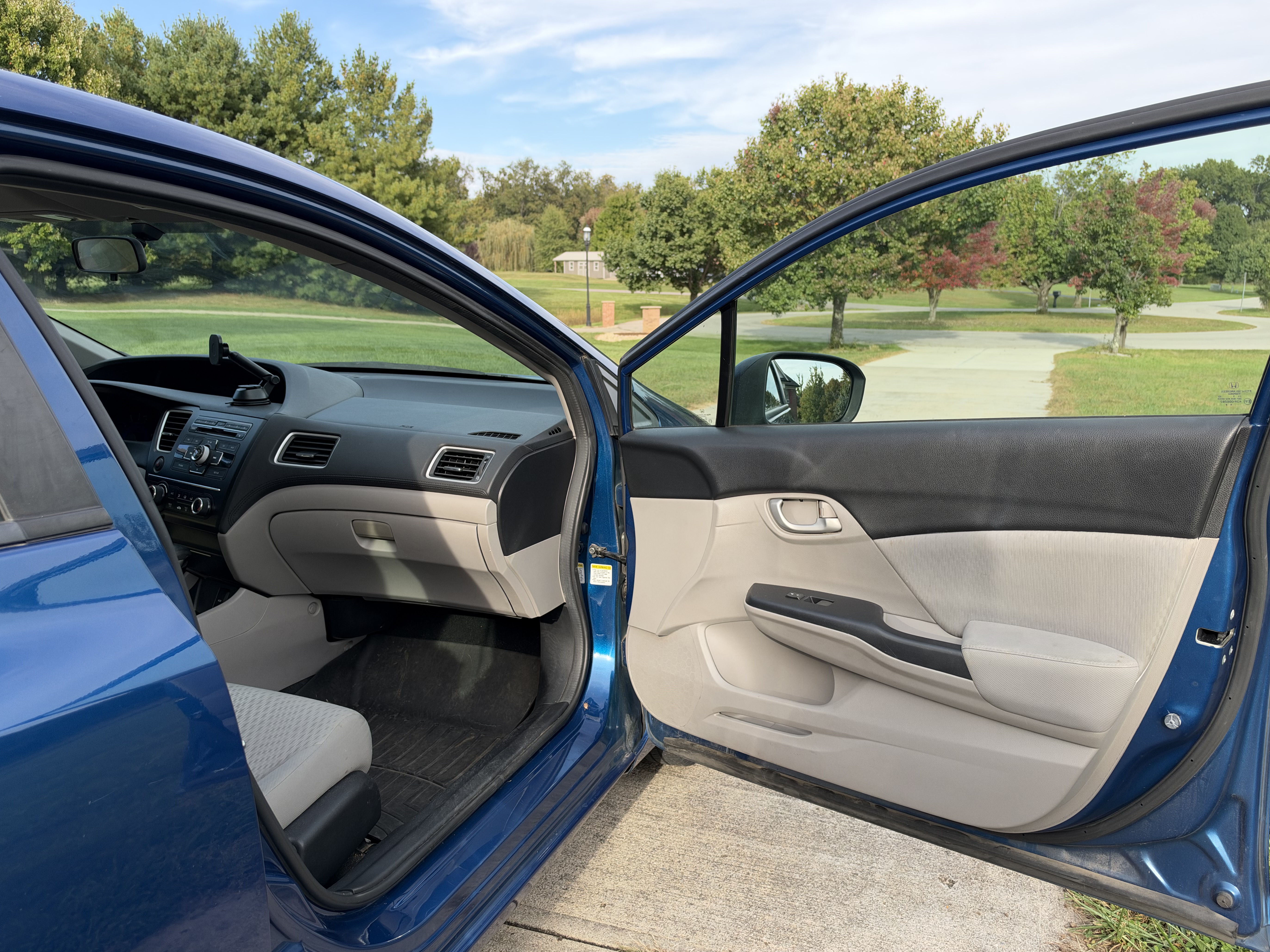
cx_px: 643
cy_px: 459
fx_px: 917
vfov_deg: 54.9
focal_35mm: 25
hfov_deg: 69.4
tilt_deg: -10.1
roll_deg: -0.1
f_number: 1.8
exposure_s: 1/1027
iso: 100
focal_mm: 6.93
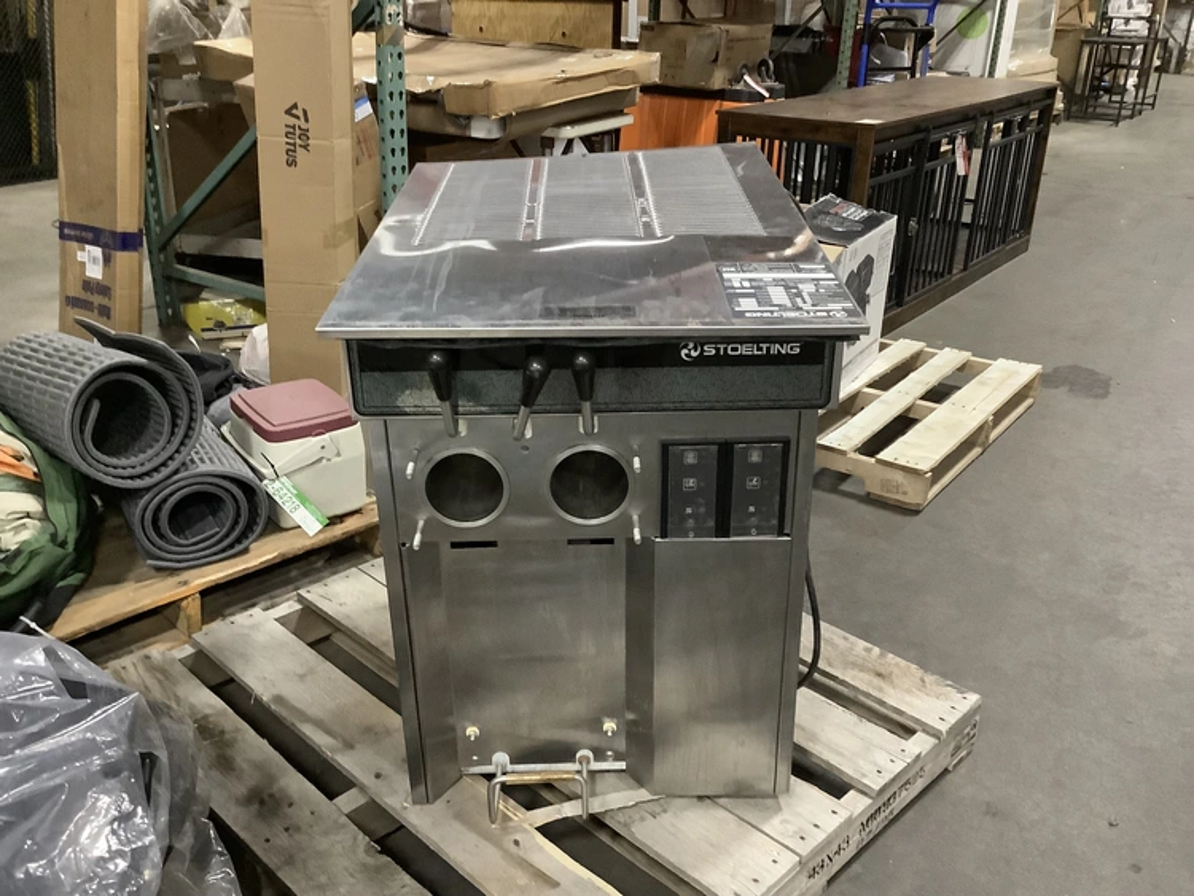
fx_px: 1070
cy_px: 448
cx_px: 597
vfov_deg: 45.5
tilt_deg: -23.5
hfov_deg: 58.3
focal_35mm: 31
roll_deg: -1.7
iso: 640
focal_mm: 3.3
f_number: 2.4
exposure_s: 1/30
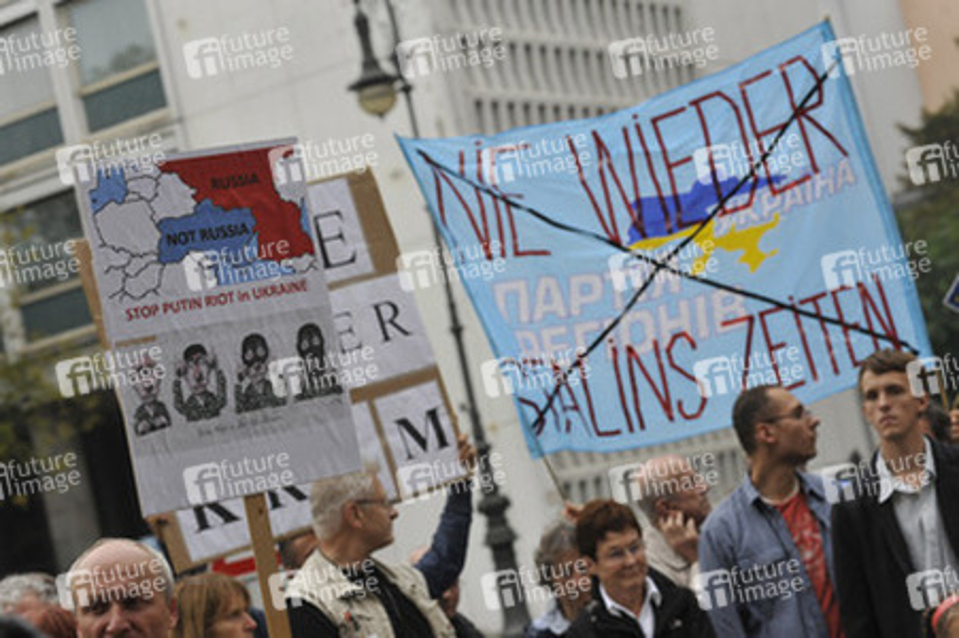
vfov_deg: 14.8
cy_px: 319
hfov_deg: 22.2
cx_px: 480
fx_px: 2449
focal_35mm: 92
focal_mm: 92
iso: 640
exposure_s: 1/1000
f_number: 6.3
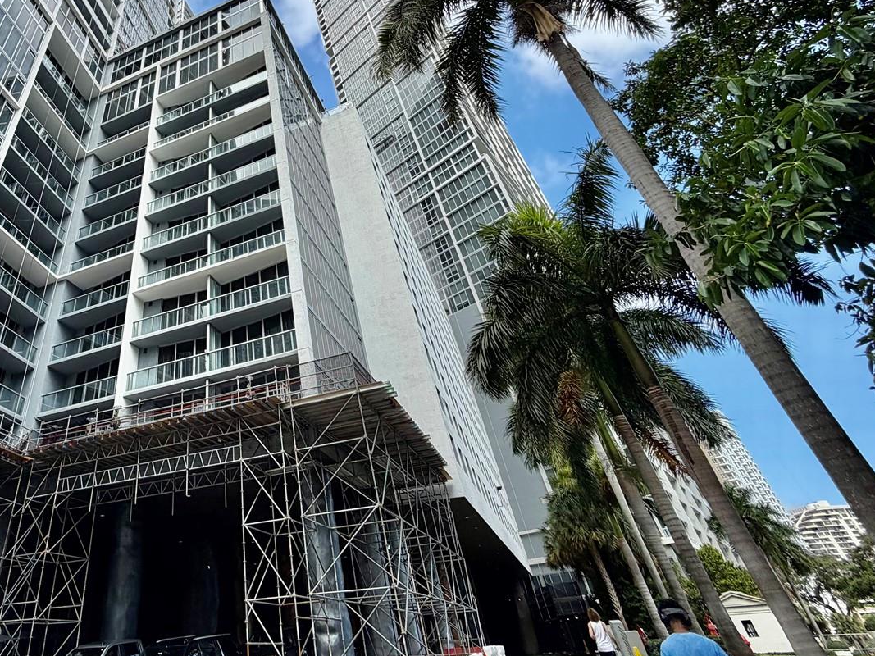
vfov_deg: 60.7
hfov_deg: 74.6
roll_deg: +3.1
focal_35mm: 21
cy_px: 181
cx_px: 243
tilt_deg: +42.8
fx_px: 531
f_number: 2.2
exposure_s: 1/760
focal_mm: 2.22
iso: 40
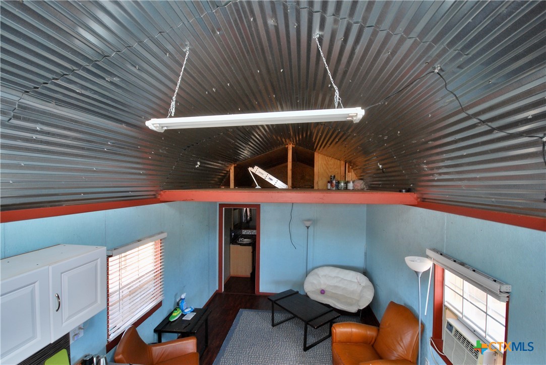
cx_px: 273
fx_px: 228
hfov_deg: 100.3
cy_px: 182
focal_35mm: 15
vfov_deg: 77.4
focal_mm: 10
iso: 280
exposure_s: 1/30
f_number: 4
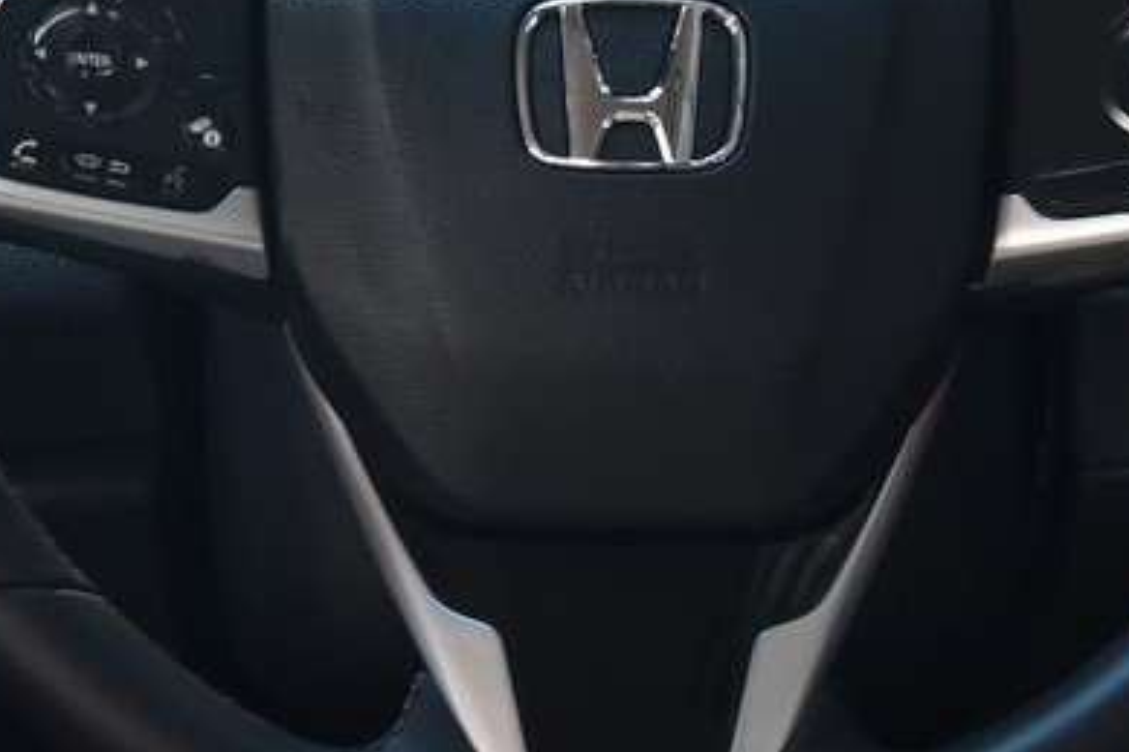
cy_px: 240
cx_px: 630
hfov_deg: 15.4
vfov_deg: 10.3
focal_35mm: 133
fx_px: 4169
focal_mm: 31.5
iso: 800
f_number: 5.6
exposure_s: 1/30
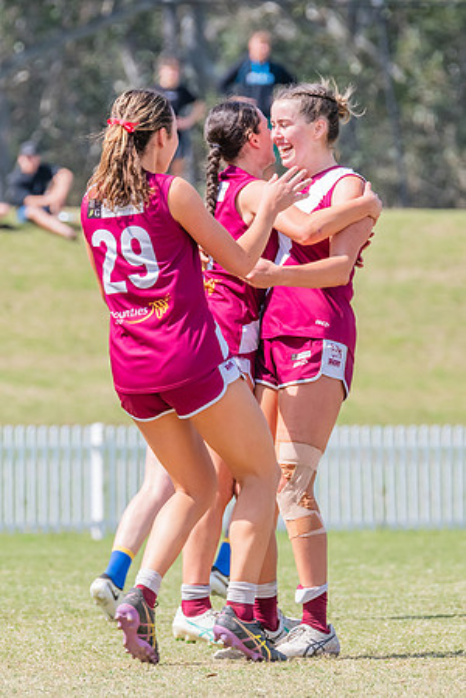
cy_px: 297
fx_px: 11688
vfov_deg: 3.4
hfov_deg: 2.3
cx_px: 221
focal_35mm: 602
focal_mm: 330
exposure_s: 1/1250
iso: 800
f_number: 9
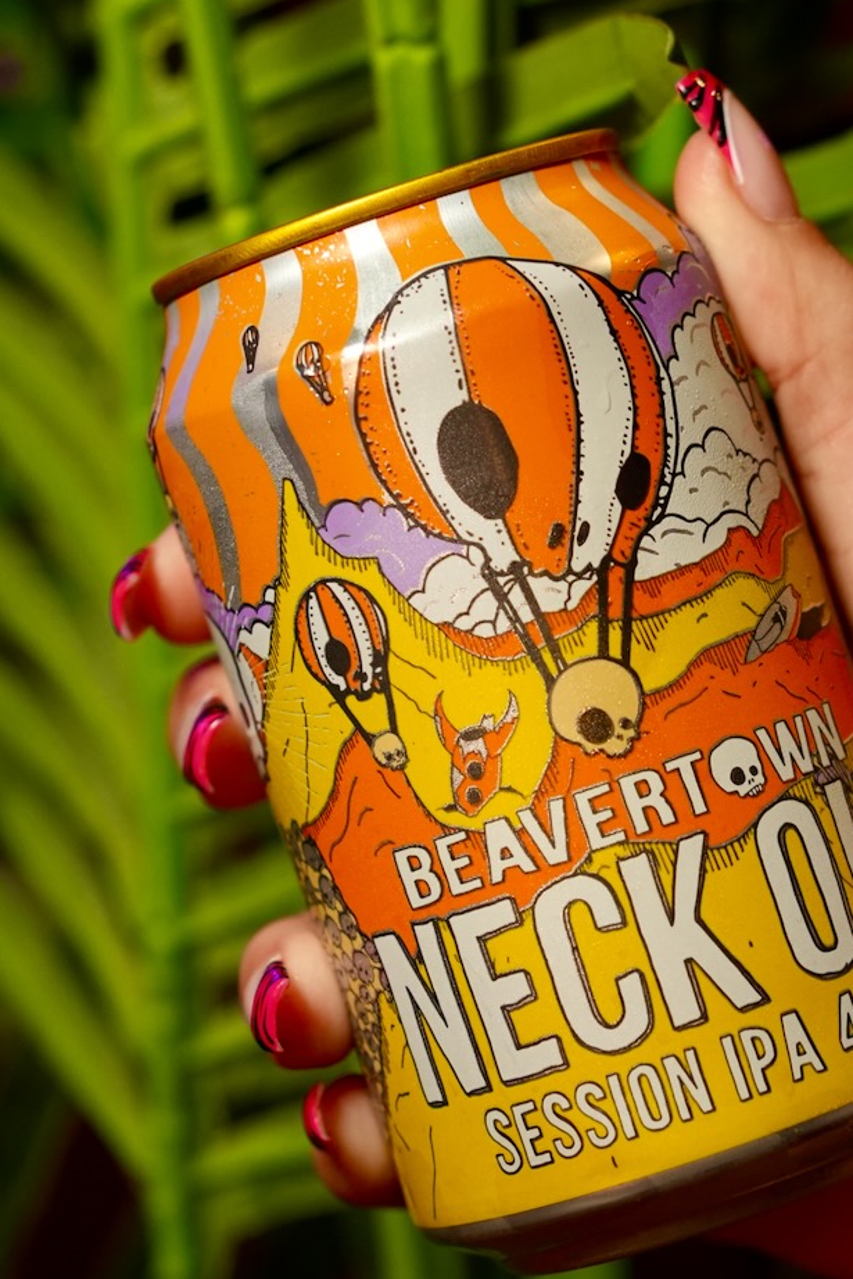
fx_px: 5400
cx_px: 648
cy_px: 692
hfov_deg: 9.0
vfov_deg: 13.5
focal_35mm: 152
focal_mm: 73
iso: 1600
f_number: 4
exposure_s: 1/80
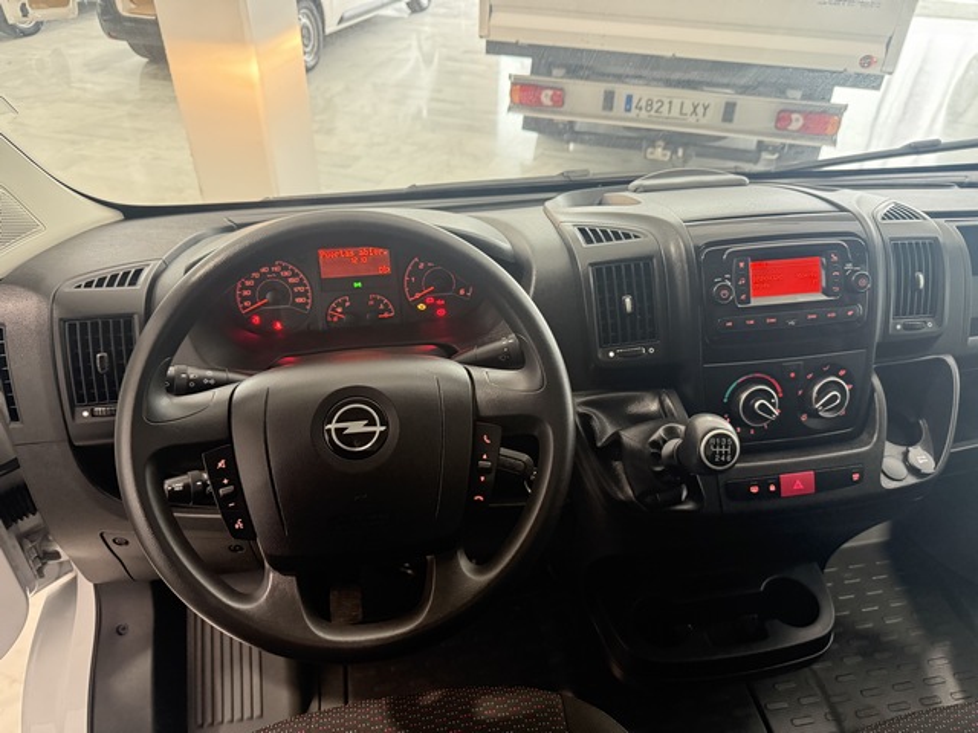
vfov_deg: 56.8
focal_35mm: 24
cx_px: 489
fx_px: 678
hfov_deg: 71.6
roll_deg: -0.7
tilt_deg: -36.4
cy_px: 366
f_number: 1.78
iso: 800
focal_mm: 6.76
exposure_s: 1/33
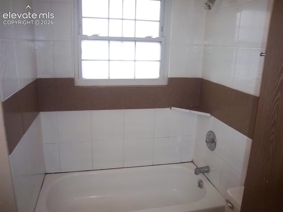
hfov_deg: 63.4
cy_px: 106
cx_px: 142
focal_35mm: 28
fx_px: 229
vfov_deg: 49.7
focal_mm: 5.1
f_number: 3.5
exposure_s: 1/40
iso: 160
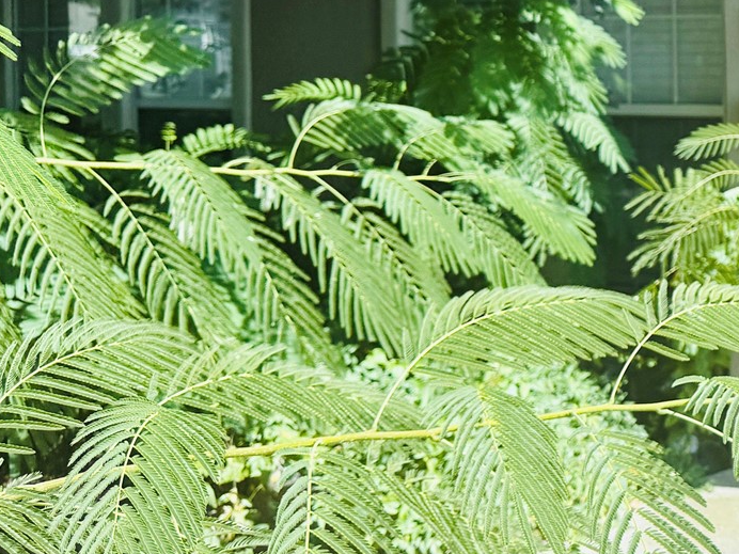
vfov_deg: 20.4
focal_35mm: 71
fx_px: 1516
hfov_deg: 22.9
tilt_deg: -0.8
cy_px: 96
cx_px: 1066
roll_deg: +0.2
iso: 80
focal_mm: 6.76
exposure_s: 1/2053
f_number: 1.78
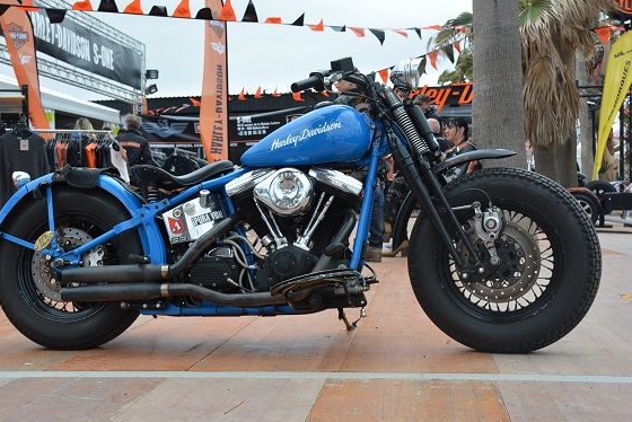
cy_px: 200
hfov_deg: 43.0
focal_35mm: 46
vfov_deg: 29.5
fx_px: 800
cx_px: 280
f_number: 7.1
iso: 200
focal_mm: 27
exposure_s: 1/200
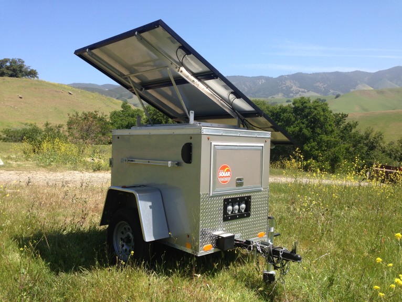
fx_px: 383
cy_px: 151
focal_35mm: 33
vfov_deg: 43.0
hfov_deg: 55.3
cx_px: 201
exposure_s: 1/1130
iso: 50
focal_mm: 4.13
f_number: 2.4
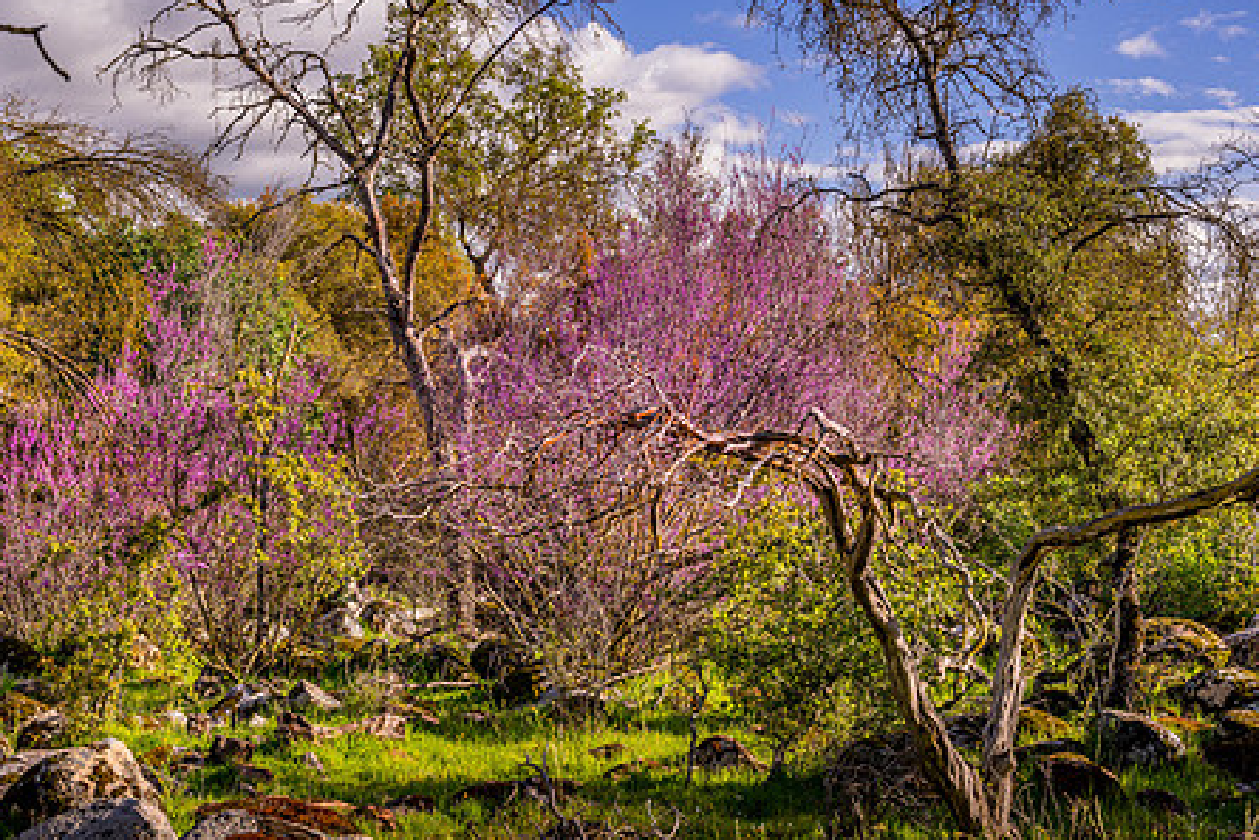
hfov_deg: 35.6
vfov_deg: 24.2
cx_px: 560
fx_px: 1959
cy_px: 488
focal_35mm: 56
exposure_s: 1/25
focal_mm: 43
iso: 64
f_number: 9
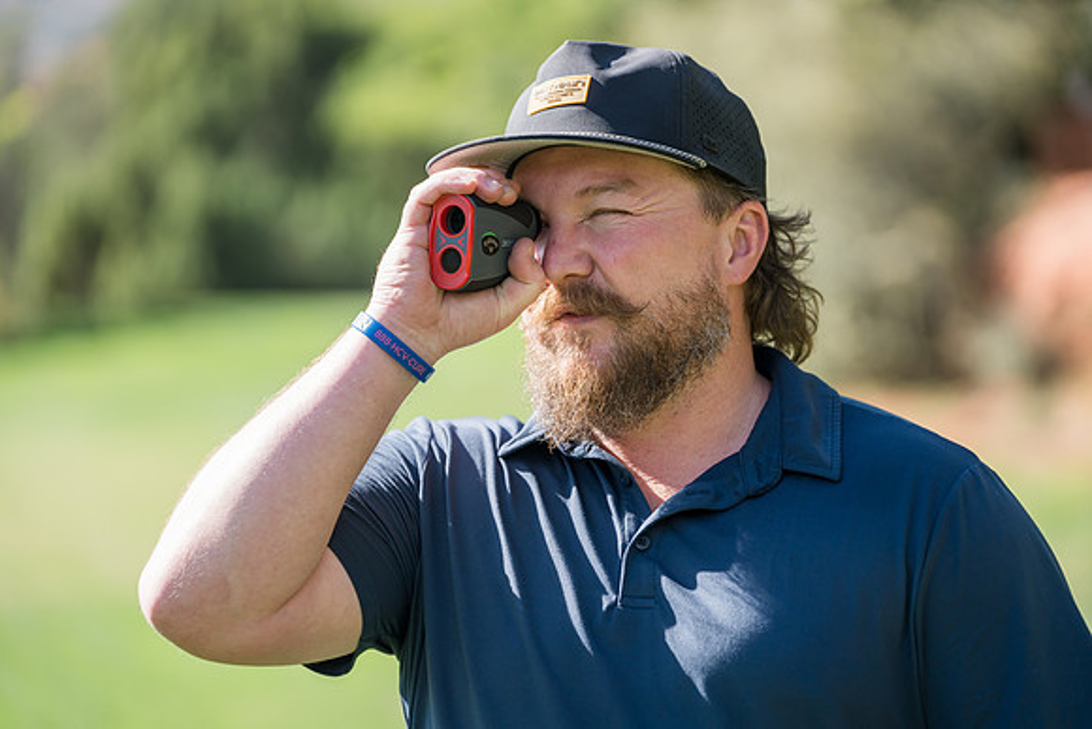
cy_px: 364
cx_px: 546
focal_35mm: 114
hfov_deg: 17.9
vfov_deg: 12.0
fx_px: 3459
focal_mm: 114
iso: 250
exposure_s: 1/1600
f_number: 2.8
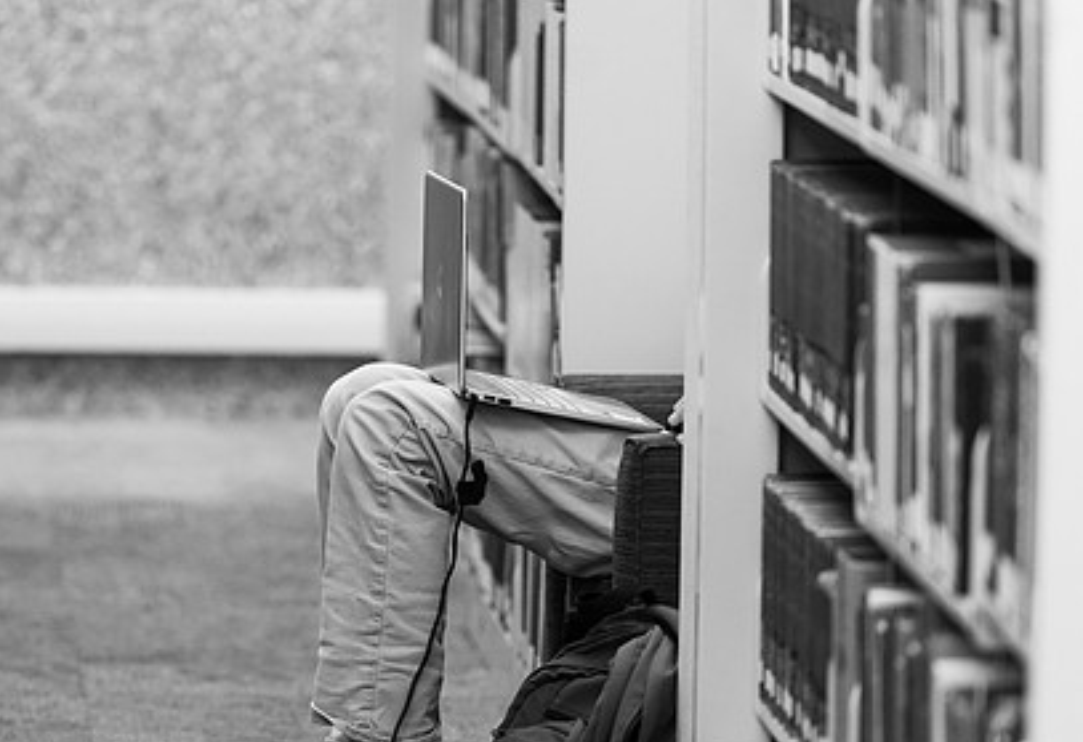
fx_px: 8497
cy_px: 476
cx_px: 345
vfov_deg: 5.0
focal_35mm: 280
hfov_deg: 7.3
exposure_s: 1/200
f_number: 2.8
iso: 1250
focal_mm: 190
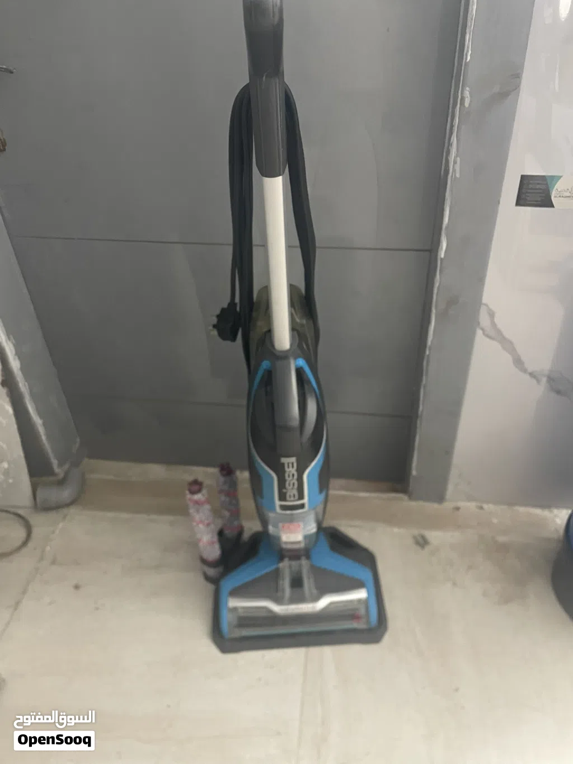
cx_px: 286
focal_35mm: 26
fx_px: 574
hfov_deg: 53.1
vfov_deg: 67.3
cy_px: 382
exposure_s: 1/39
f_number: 1.6
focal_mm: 4.2
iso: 640
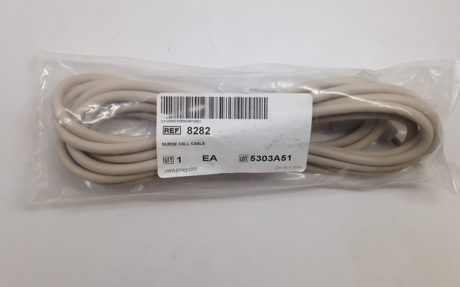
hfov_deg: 54.0
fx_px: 451
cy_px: 115
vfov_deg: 35.2
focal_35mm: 36
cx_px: 235
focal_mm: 4.12
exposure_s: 1/60
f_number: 2.4
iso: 64
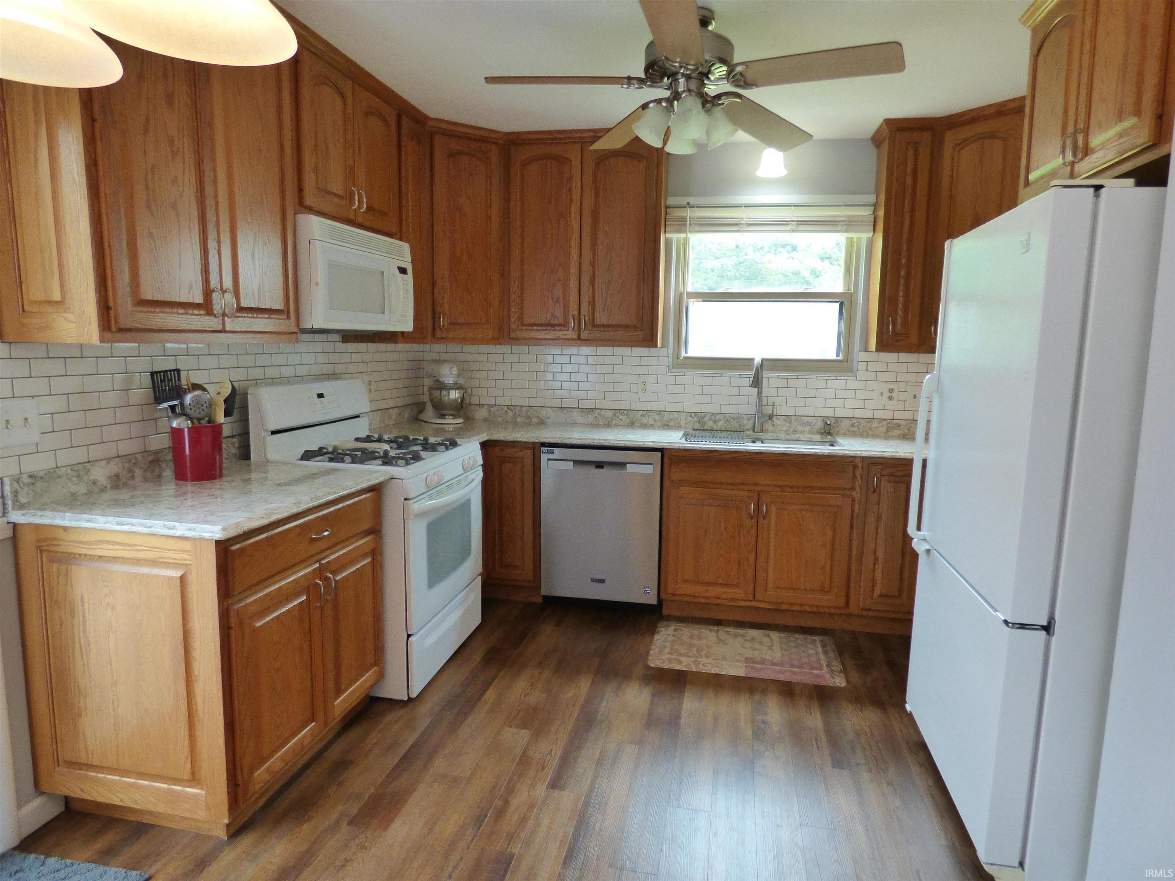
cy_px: 440
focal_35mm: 20
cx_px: 588
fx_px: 679
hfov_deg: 81.7
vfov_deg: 66.0
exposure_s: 1/60
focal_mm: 3.58
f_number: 2.8
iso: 400
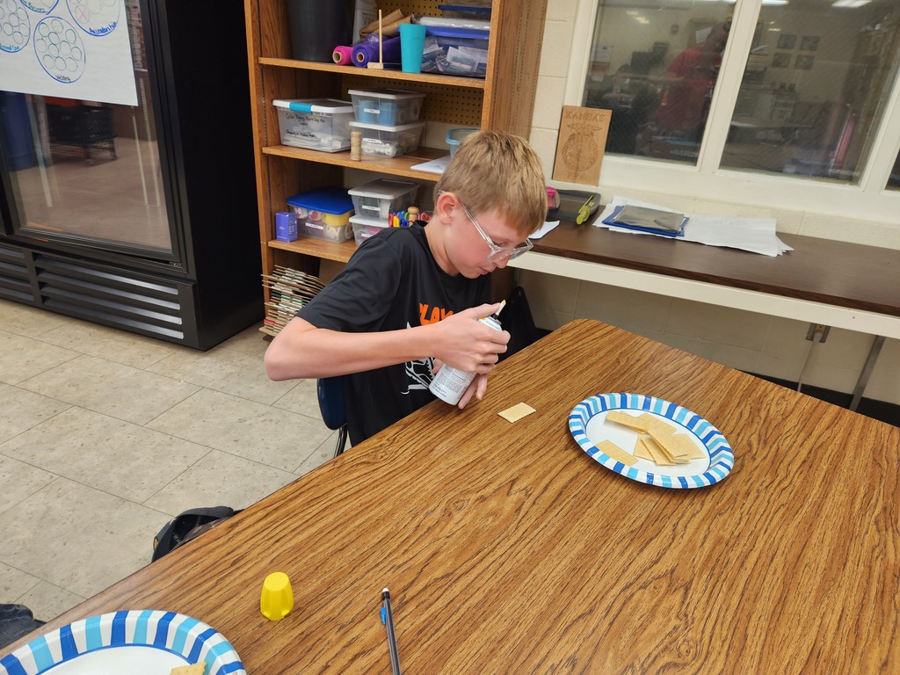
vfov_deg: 58.9
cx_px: 450
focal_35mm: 23
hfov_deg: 73.9
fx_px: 598
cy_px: 338
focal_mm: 5.4
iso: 80
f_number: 1.8
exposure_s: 1/120
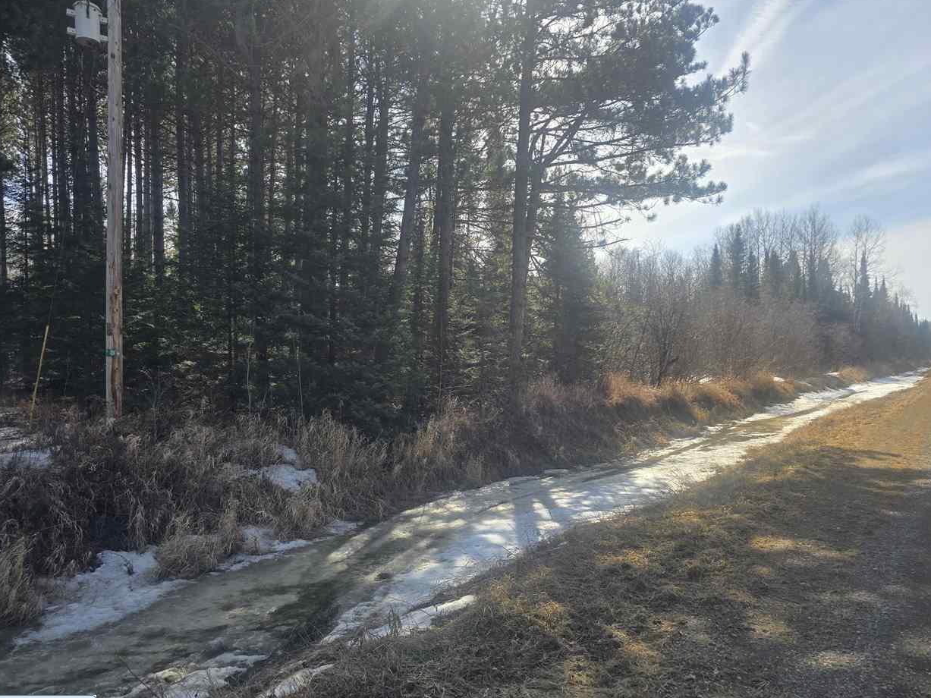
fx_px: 645
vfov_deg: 56.8
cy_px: 359
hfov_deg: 71.6
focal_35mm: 24
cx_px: 479
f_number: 1.7
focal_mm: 6.3
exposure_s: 1/717
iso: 12
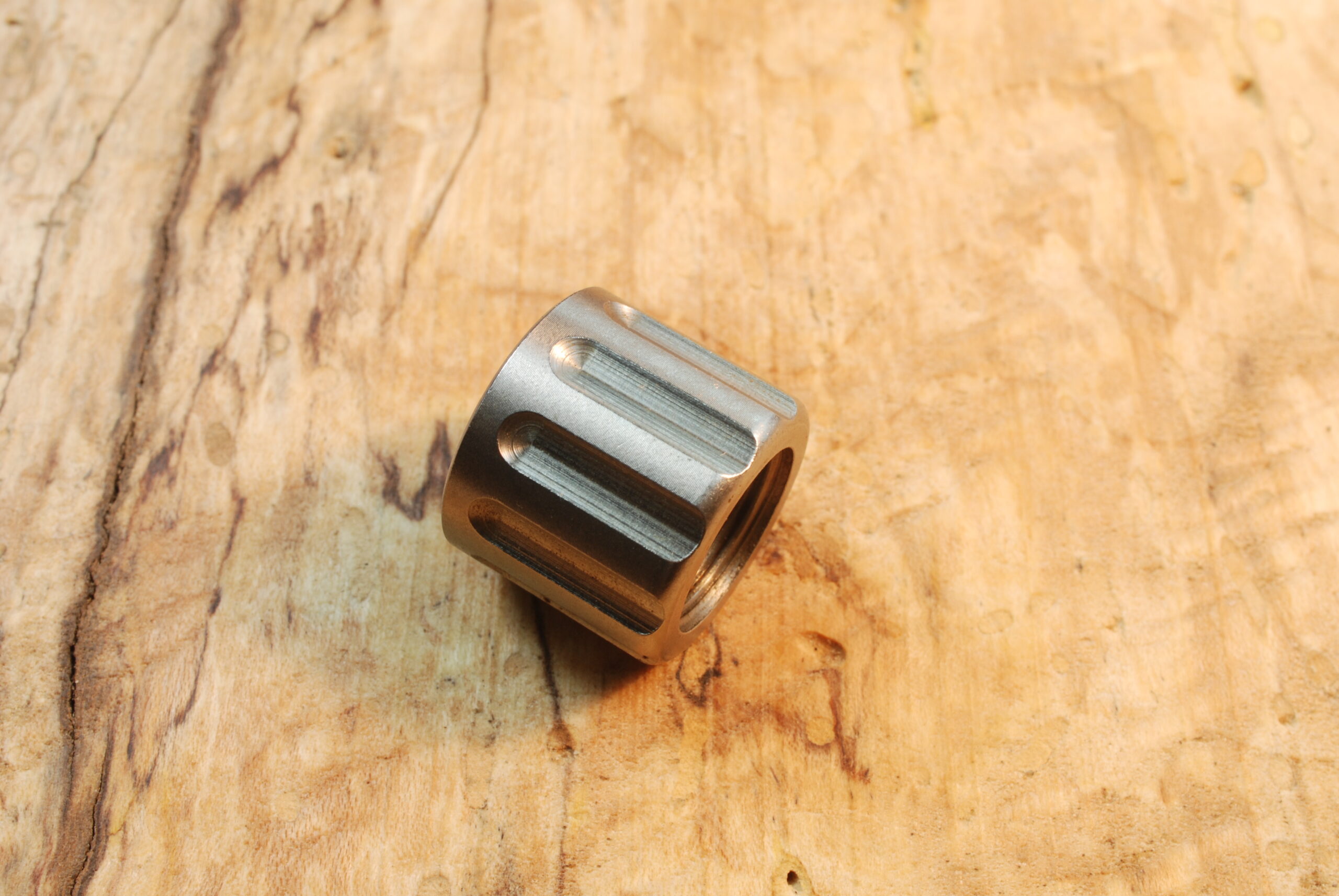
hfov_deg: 33.4
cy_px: 448
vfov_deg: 22.7
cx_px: 670
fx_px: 2234
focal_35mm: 60
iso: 200
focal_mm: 40
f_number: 22
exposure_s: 1/10
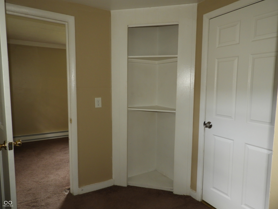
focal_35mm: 24
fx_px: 193
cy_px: 104
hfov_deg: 71.6
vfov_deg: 56.8
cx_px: 139
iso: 200
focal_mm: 4.3
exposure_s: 1/30
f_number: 3.3
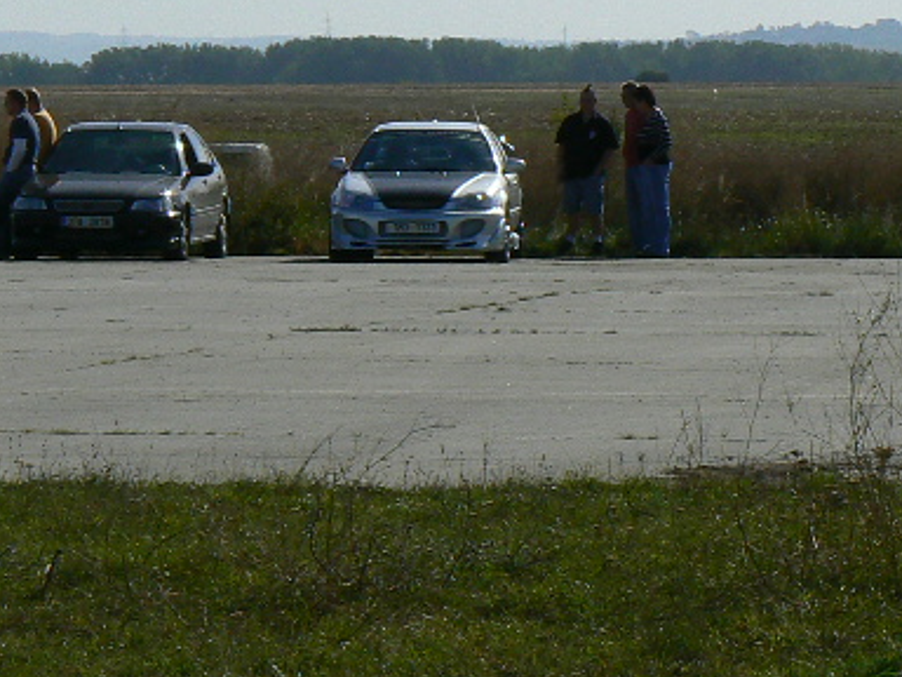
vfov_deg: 5.1
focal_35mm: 290
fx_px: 7557
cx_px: 514
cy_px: 146
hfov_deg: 6.8
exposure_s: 1/640
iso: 80
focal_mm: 21.2
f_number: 8
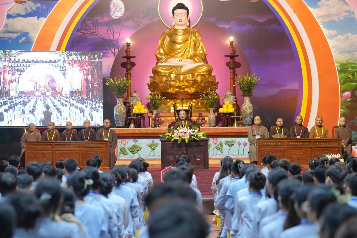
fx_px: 1279
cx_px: 178
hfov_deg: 15.9
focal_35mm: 129
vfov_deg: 10.6
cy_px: 119
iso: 5000
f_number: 4
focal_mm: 129
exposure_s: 1/160
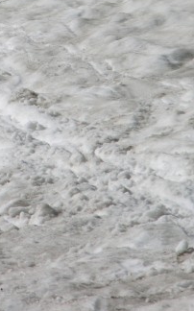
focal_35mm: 704
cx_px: 11
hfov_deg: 1.9
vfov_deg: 3.0
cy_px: -24
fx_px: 5966
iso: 50
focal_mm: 71.2
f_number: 7.4
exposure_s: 1/440
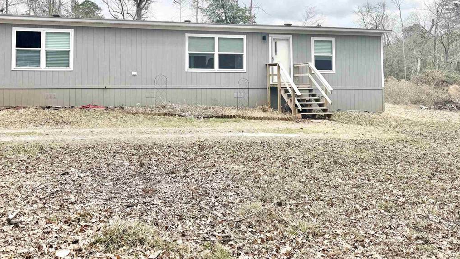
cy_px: 58
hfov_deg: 59.2
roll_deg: -0.4
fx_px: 402
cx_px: 194
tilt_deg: +3.9
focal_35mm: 33
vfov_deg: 34.7
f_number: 1.78
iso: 80
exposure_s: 1/3953
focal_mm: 6.76
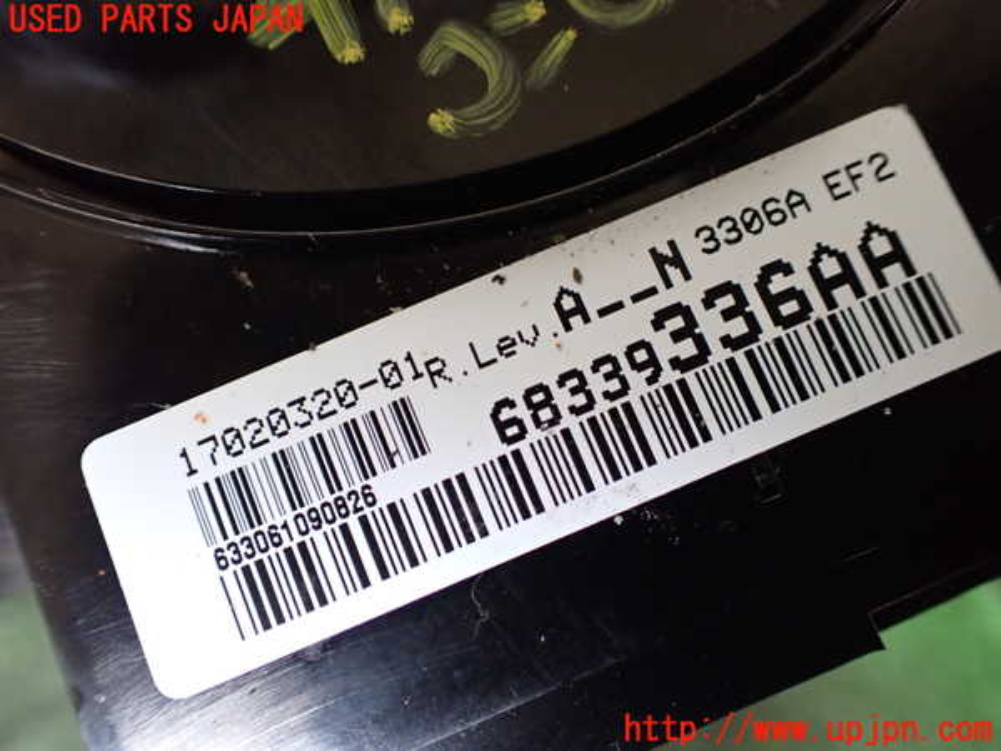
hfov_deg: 60.0
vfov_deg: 46.8
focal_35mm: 30
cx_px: 500
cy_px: 376
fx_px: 868
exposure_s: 1/100
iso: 800
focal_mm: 5.4
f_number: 2.3
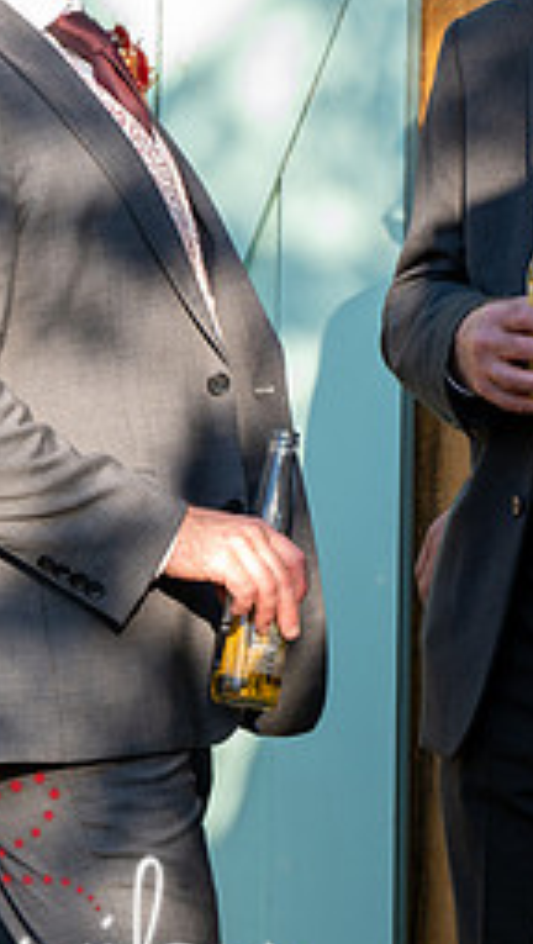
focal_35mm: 295
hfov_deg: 4.1
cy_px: 292
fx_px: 7390
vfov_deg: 7.3
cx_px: 326
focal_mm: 105
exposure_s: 1/250
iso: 640
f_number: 8
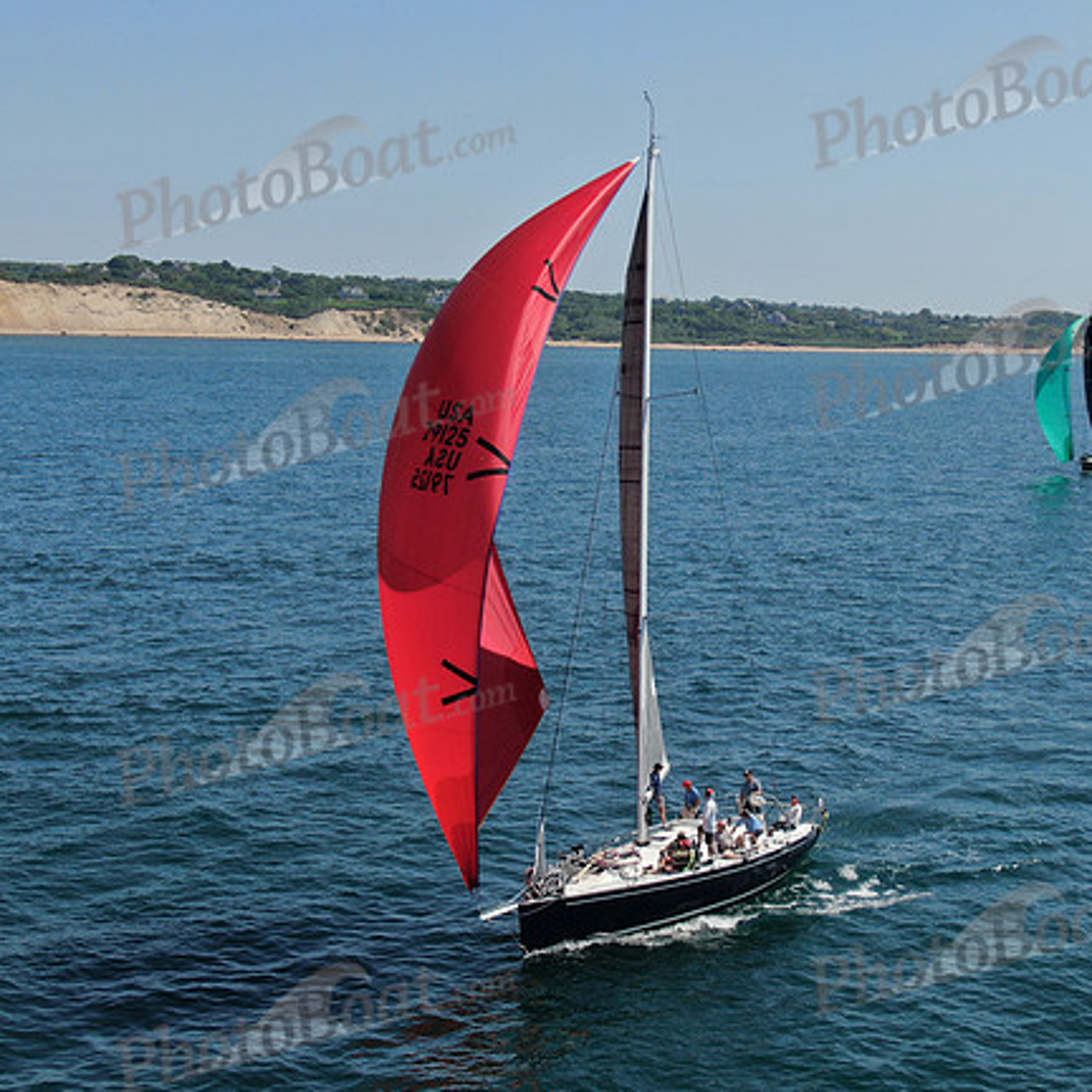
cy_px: 545
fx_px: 2034
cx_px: 665
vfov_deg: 30.0
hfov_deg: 30.0
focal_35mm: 57
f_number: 3.8
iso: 100
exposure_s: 1/1000
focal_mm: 8.6
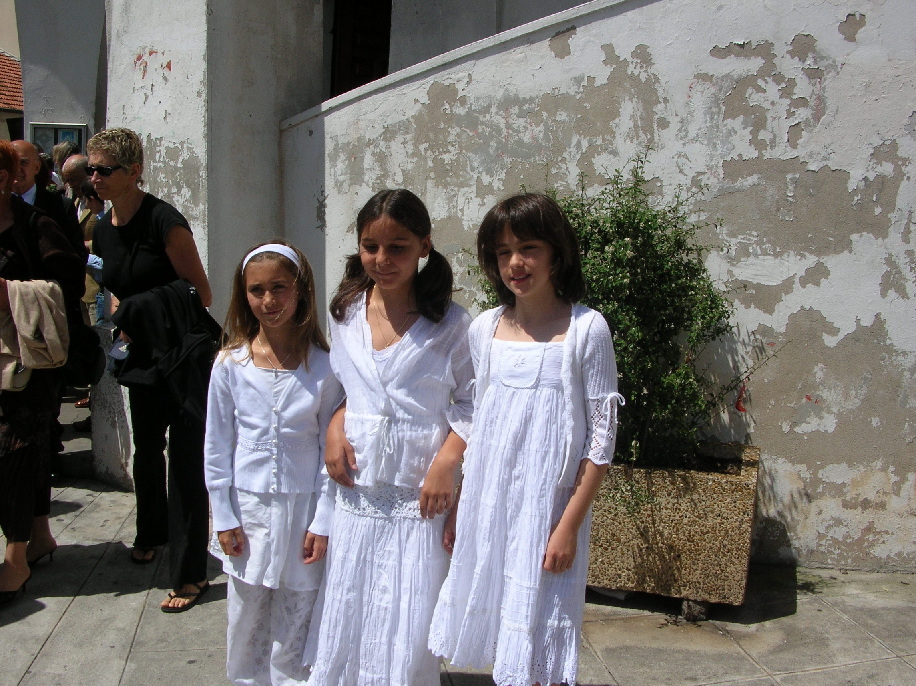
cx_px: 458
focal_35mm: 35
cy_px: 343
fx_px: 925
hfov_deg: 52.7
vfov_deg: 40.6
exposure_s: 1/592
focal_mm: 5.8
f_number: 5.6
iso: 50
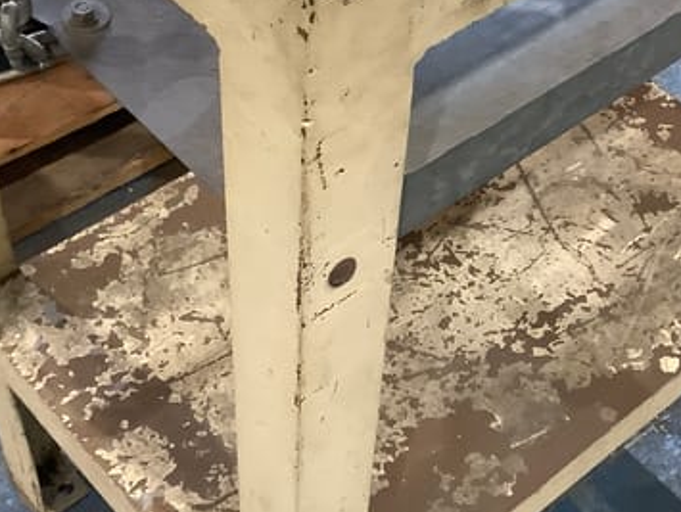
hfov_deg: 28.8
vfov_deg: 22.0
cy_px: 236
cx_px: 424
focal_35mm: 67
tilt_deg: -49.7
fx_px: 1319
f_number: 2.4
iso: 320
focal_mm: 3.3
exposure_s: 1/50
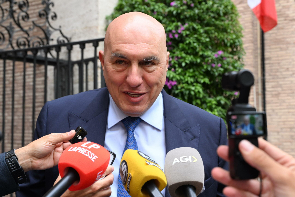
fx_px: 385
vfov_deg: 28.7
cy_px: 98
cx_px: 148
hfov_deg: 41.9
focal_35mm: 47
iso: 1000
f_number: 6.3
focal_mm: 47
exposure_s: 1/125
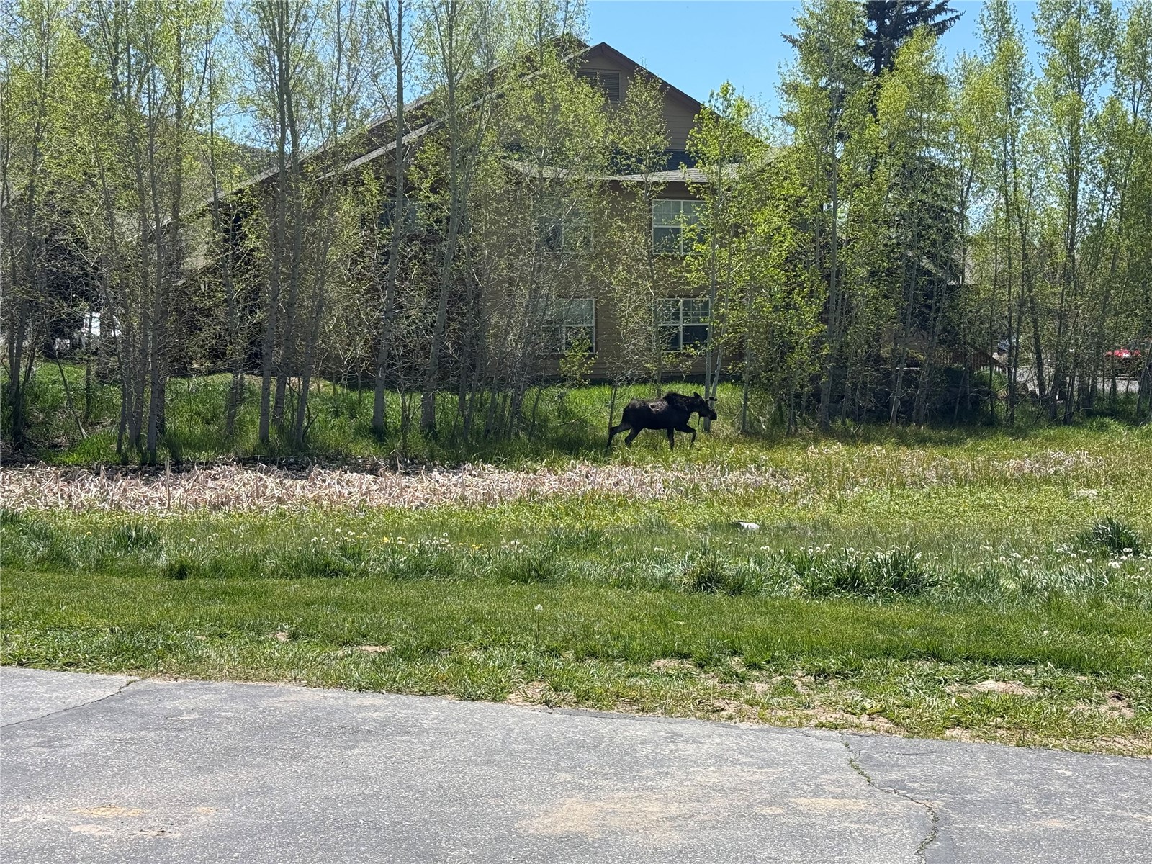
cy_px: 432
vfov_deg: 30.3
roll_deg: +0.4
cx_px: 576
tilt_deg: -4.4
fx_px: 1597
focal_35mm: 48
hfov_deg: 39.7
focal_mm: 6.76
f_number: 1.78
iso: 80
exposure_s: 1/3534
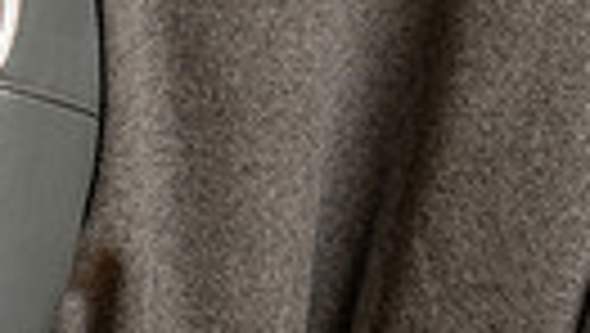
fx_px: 2928
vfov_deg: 6.1
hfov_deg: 11.5
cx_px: 401
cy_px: -644
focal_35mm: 187
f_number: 5.6
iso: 500
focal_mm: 52
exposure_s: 1/250
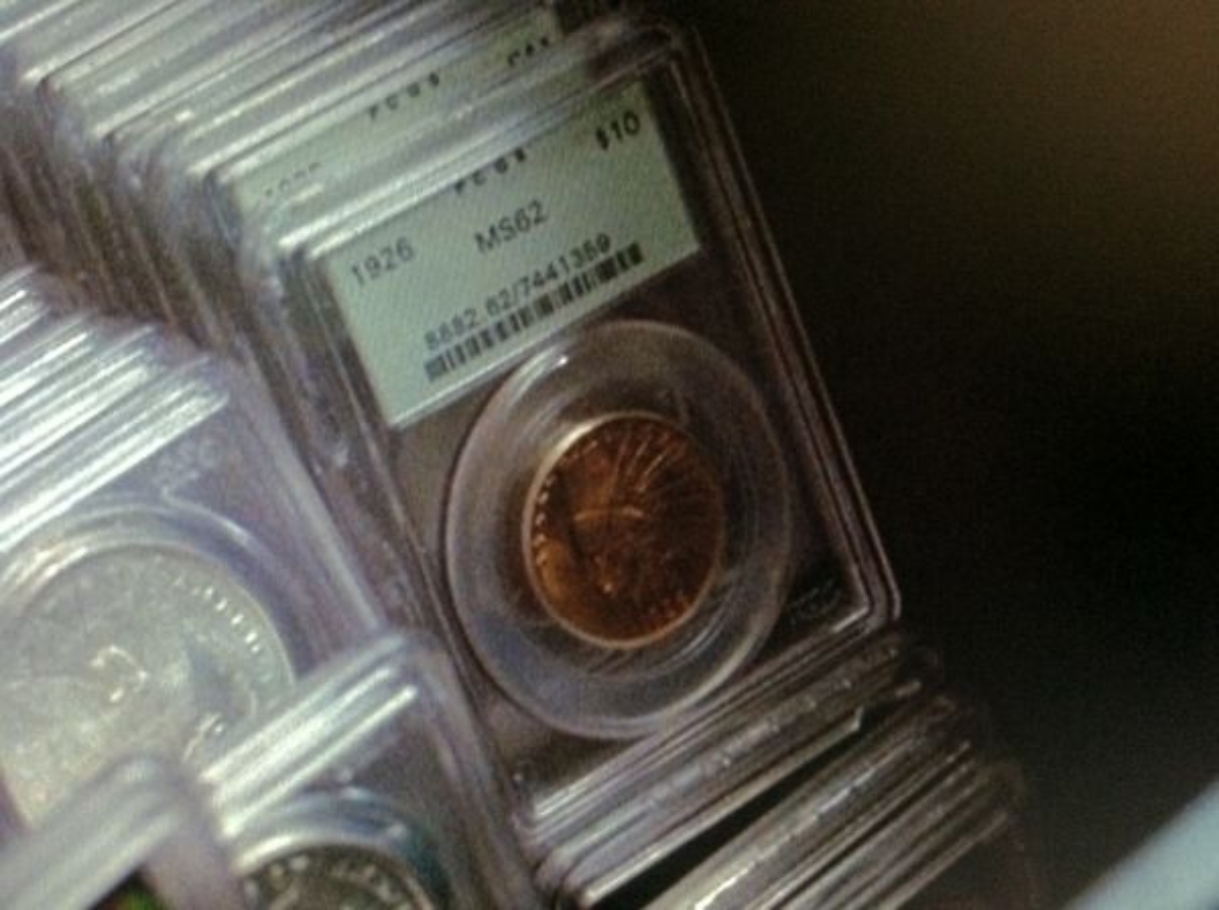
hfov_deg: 52.7
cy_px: 455
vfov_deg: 40.6
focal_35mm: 35
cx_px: 610
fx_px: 1231
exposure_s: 1/15
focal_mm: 3.85
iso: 1000
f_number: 2.8
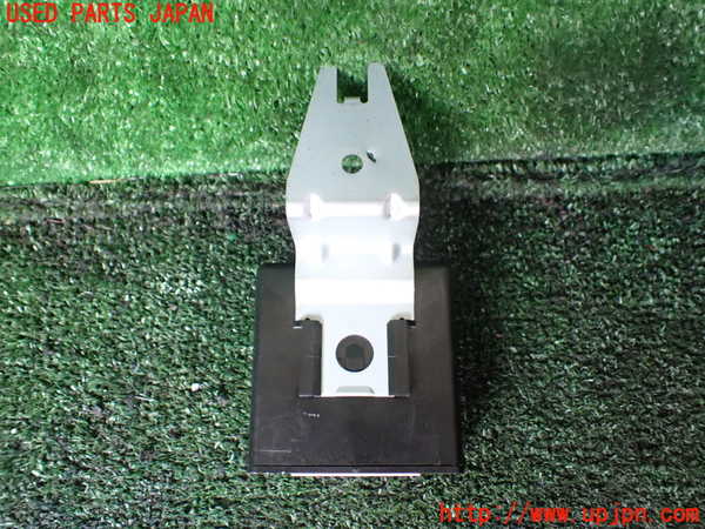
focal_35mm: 30
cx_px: 352
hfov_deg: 60.0
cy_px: 264
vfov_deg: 46.8
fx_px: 611
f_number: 2.3
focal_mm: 5.4
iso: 800
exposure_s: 1/40
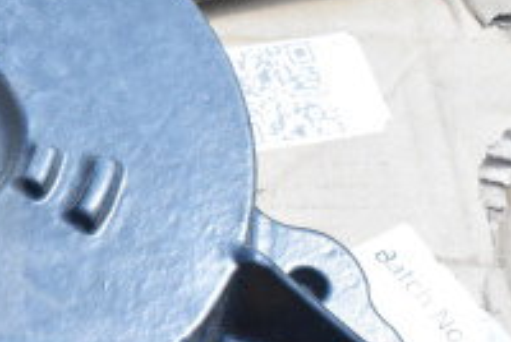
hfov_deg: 13.8
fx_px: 2012
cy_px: 279
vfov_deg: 9.7
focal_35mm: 142
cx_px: -197
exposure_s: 1/1250
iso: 6400
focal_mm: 31
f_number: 18
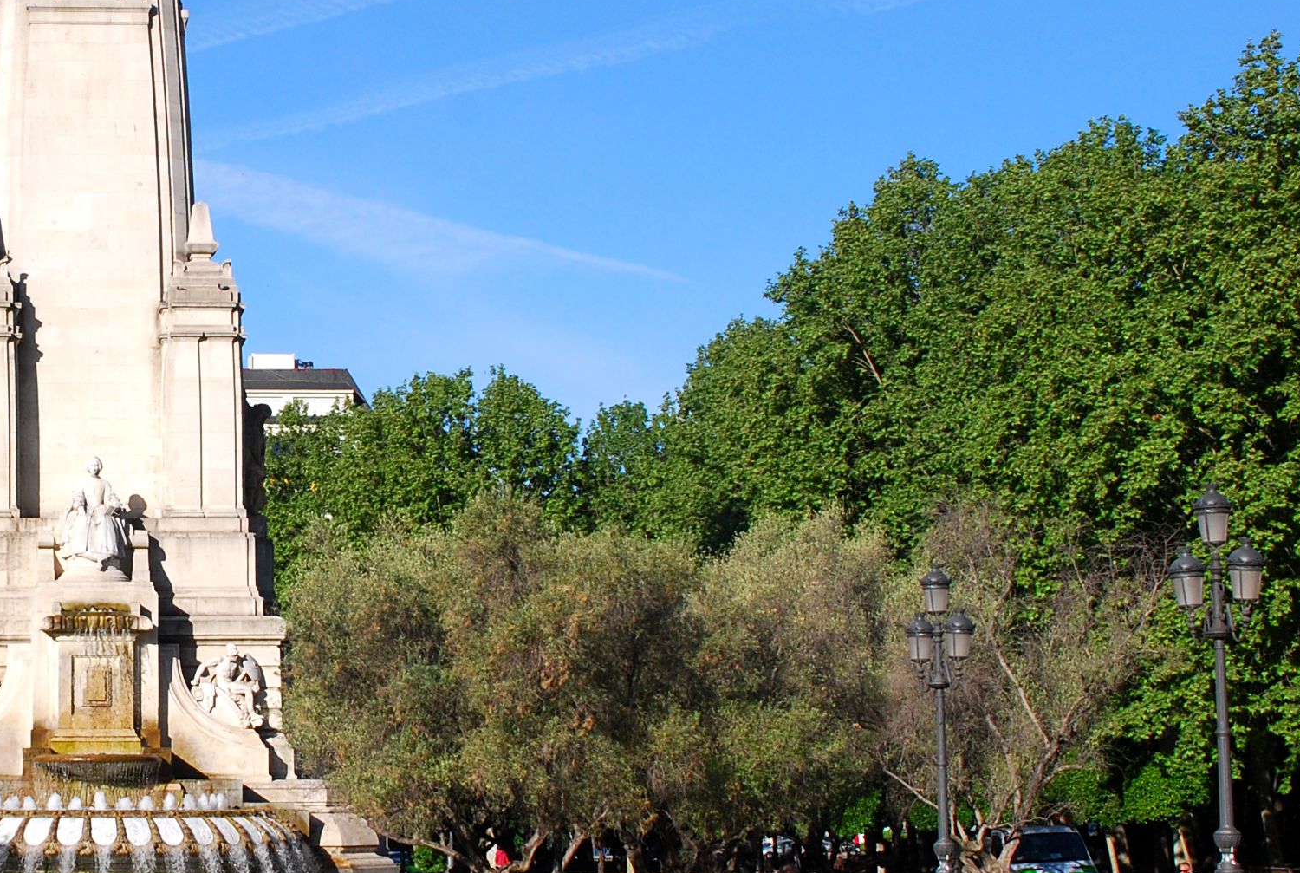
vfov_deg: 16.3
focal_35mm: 84
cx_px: 58
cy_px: 429
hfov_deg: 23.3
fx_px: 3038
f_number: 10
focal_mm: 29
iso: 200
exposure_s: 1/400
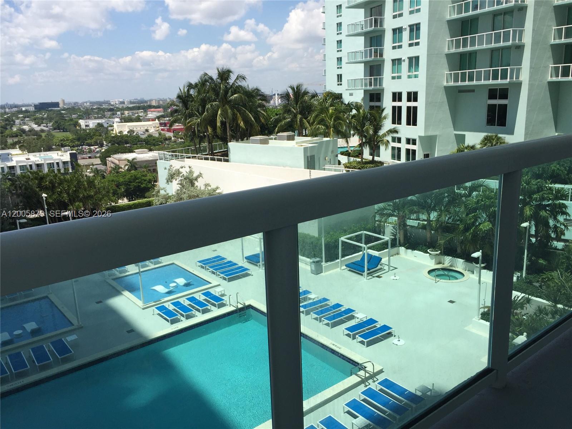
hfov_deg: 61.7
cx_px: 286
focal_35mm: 29
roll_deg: +1.8
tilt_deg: -13.2
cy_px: 214
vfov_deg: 48.2
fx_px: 479
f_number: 2.2
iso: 32
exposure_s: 1/2326
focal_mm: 4.15
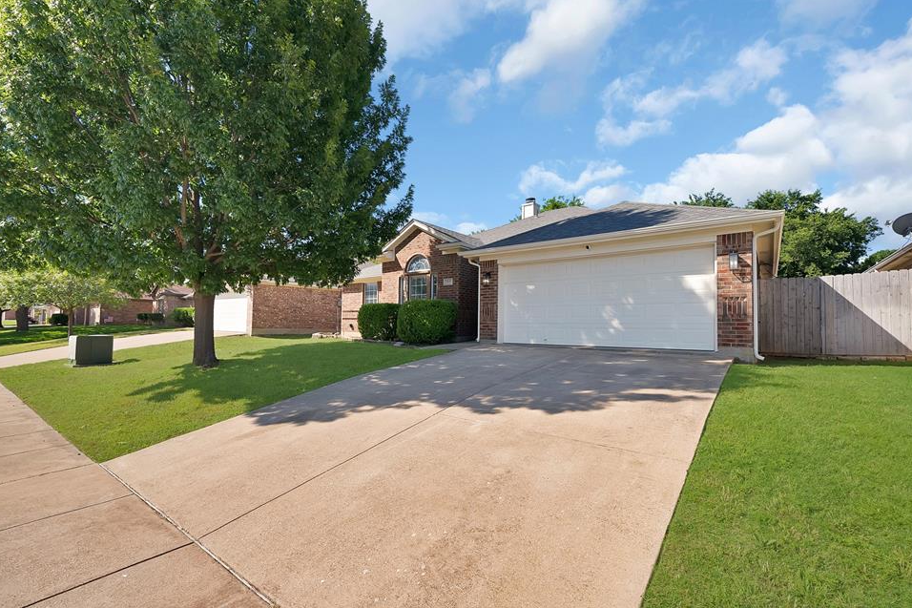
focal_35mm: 15
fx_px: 380
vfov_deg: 77.3
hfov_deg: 100.4
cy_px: 309
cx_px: 449
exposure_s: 1/250
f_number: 9
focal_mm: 14
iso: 640
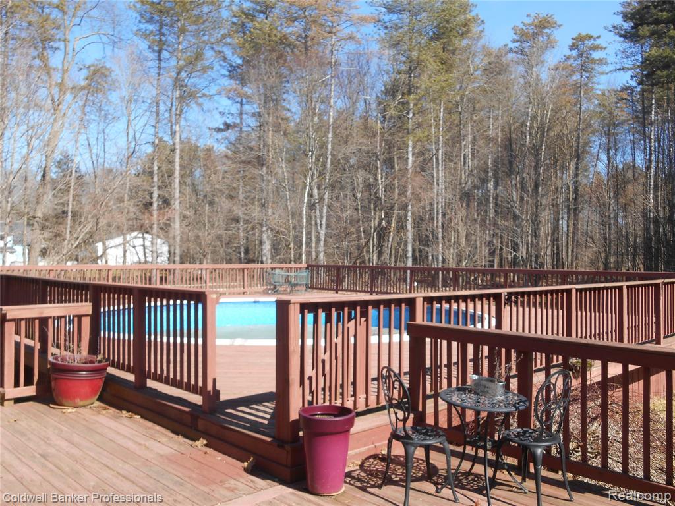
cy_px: 253
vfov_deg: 45.4
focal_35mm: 31
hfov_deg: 58.4
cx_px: 338
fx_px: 604
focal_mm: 5.5
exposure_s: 1/320
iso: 80
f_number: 3.6
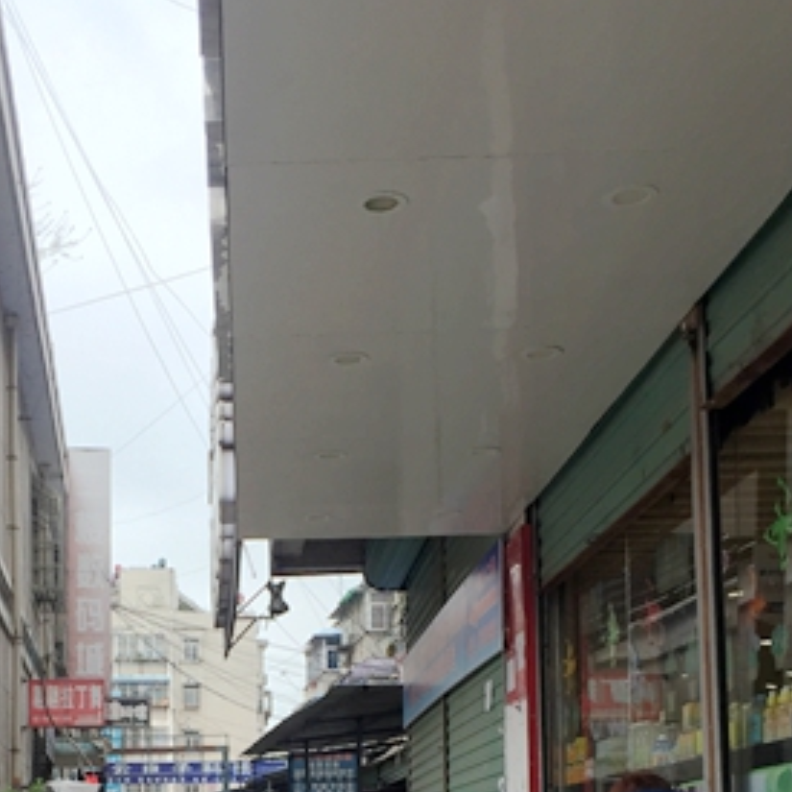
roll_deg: +0.5
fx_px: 1450
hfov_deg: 30.2
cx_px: 217
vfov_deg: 28.5
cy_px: 814
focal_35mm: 56
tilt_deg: +3.9
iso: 32
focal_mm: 4.15
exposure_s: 1/449
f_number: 2.2
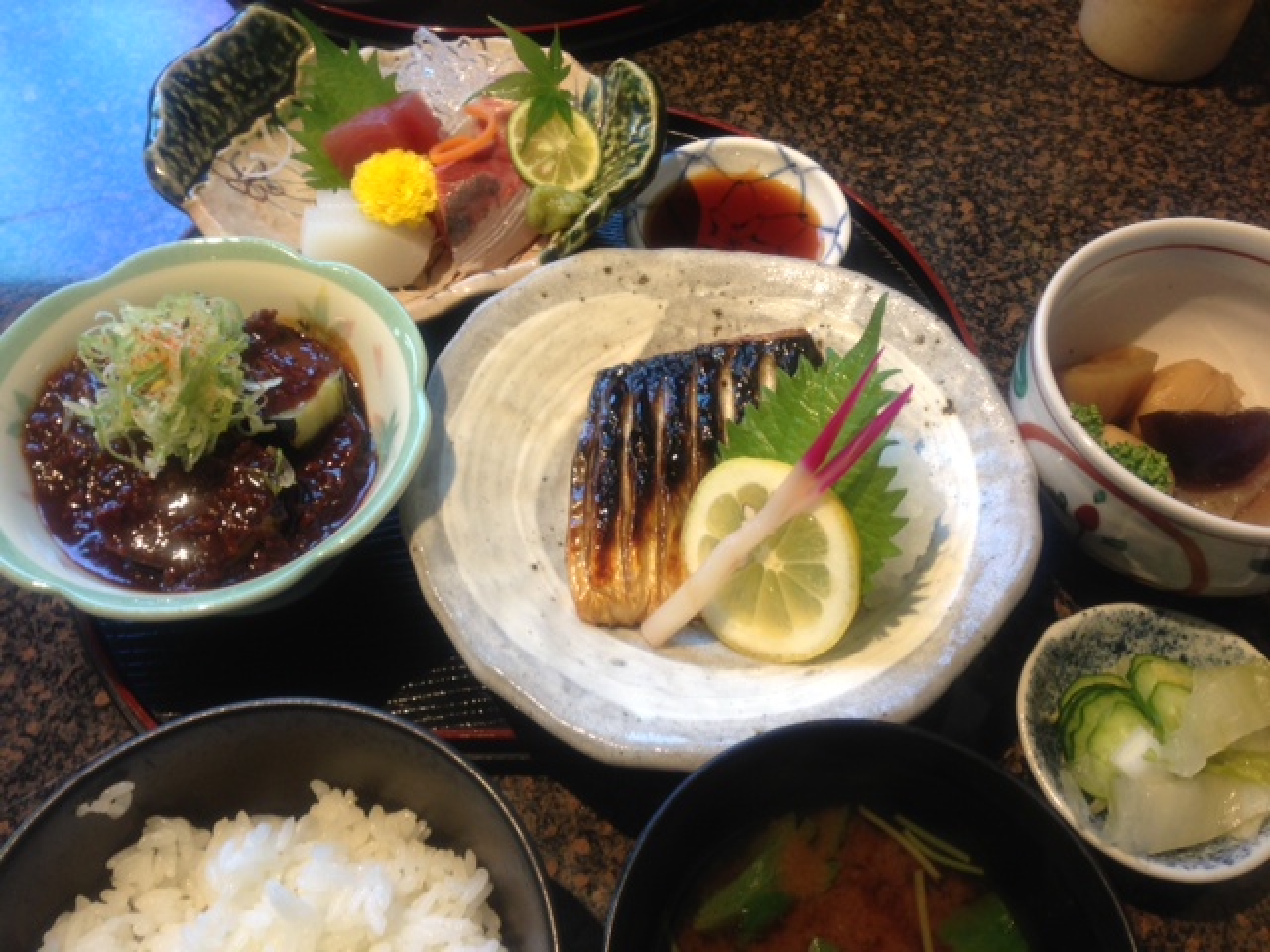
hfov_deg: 55.4
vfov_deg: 42.9
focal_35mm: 33
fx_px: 1211
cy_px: 476
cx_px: 635
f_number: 2.4
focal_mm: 4.13
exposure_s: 1/20
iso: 64
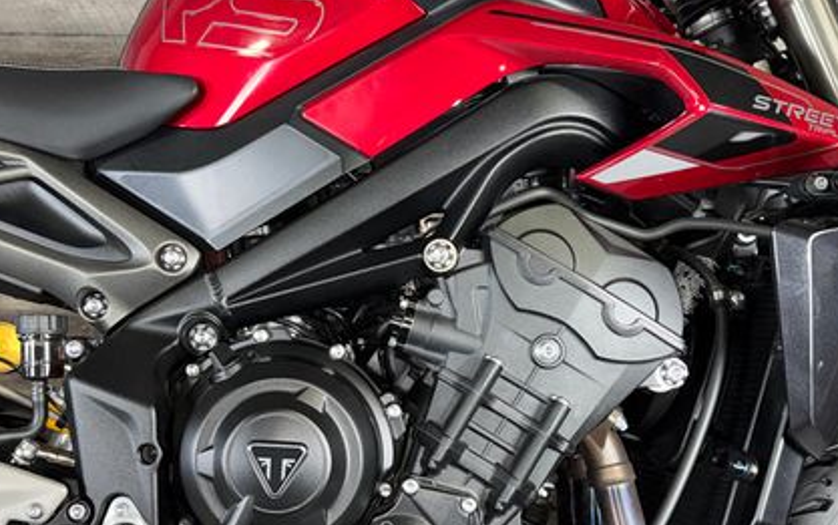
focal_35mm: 39
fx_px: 891
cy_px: 348
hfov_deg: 50.2
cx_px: 354
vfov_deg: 32.5
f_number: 1.78
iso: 80
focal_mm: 6.76
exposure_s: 1/17
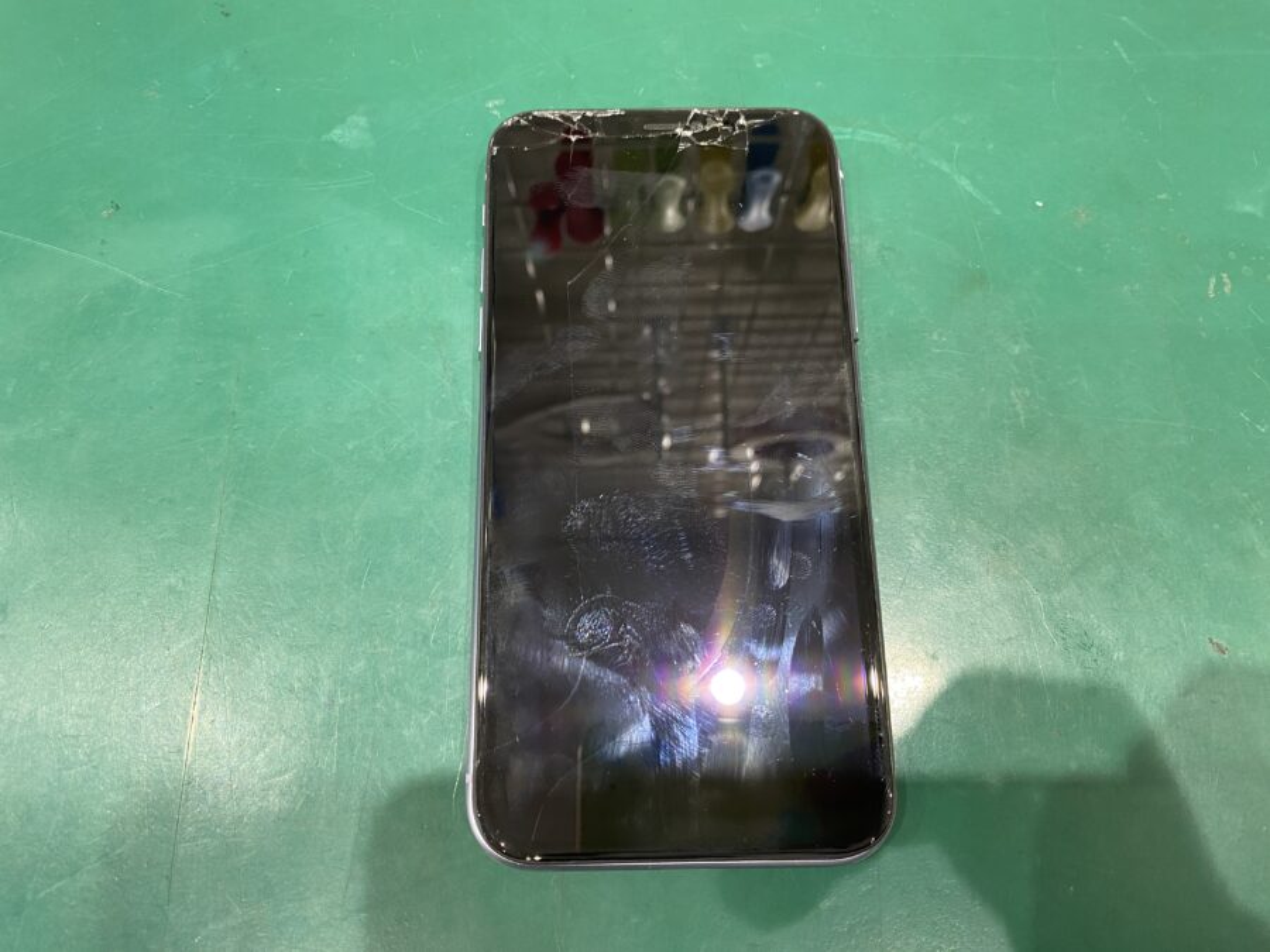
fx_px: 954
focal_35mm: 26
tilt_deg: -74.2
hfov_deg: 67.3
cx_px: 635
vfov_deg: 53.1
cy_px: 476
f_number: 1.8
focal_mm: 4.25
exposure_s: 1/50
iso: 125
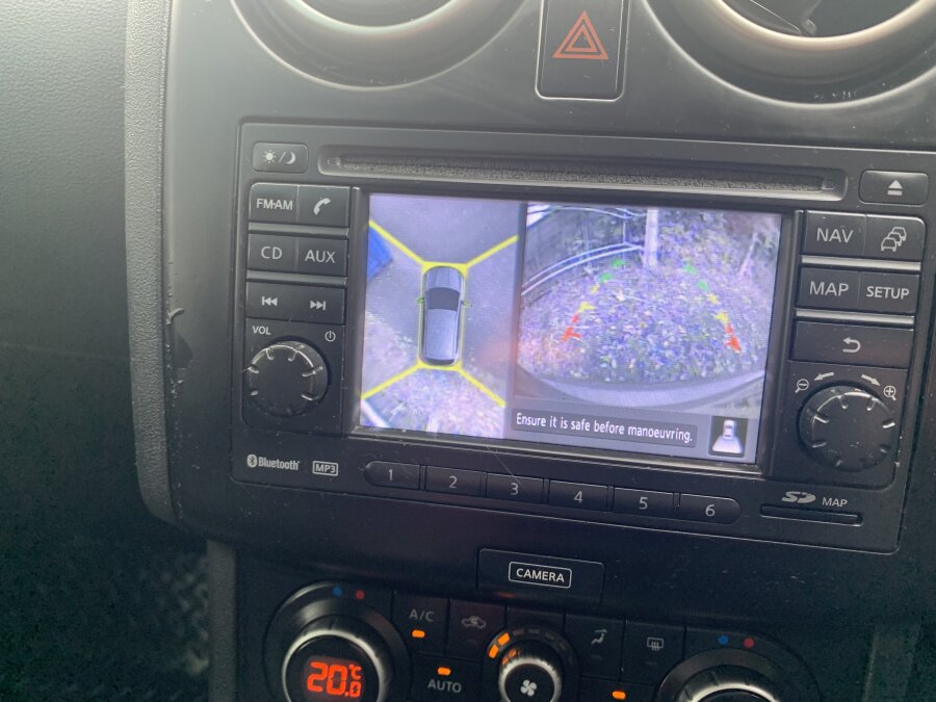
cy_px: 351
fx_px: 703
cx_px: 468
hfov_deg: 67.3
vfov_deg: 53.1
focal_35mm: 26
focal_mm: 4.25
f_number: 1.8
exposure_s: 1/71
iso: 100
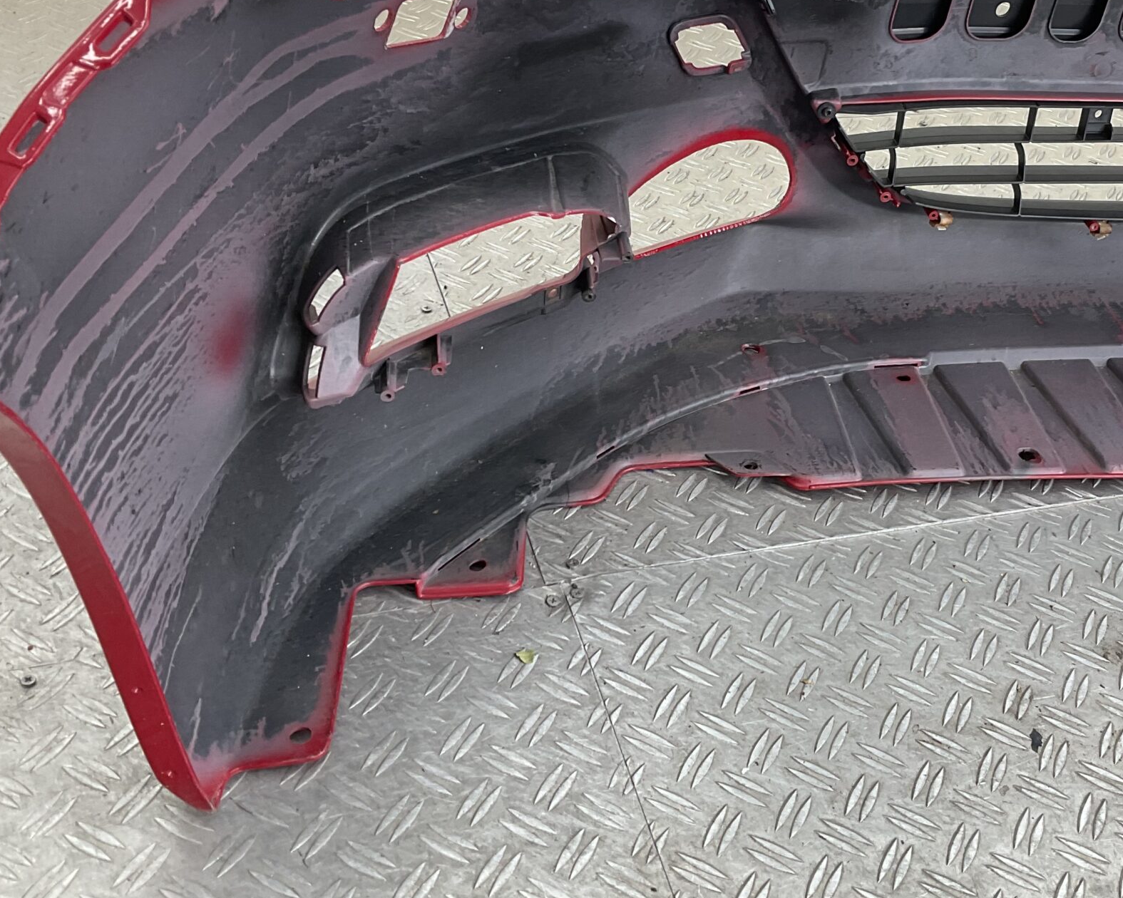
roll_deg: -13.5
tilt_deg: -34.2
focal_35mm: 46
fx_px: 1529
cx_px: 747
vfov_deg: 32.5
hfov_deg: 39.9
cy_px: 310
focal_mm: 3
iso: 25
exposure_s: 1/100
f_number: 1.8
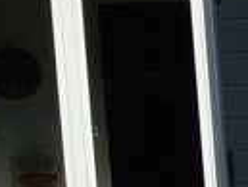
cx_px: 905
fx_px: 1441
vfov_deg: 7.4
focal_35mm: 201
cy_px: 216
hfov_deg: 7.6
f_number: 1.8
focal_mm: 3.98
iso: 20
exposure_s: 1/1289
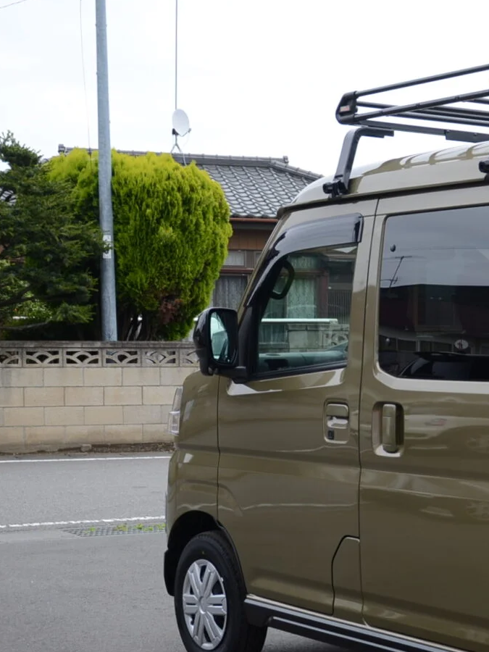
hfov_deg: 16.2
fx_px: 1620
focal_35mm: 86
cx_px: 656
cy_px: 409
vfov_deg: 22.7
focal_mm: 28
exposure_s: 1/100
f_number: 4
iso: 100
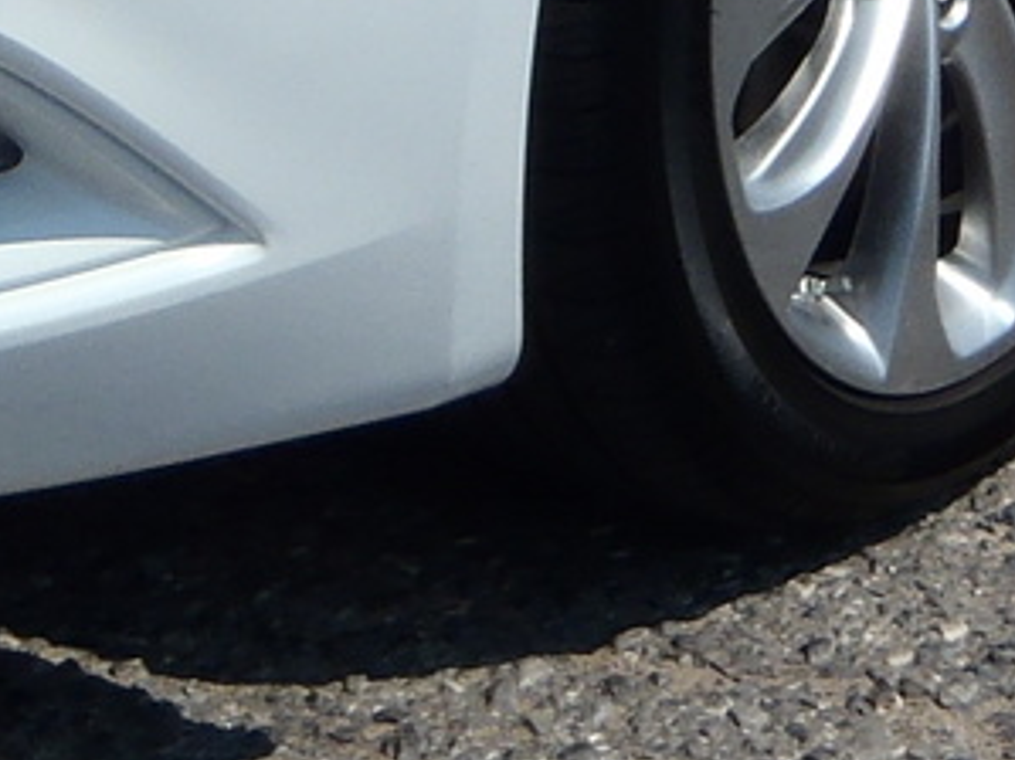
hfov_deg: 8.8
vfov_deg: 6.3
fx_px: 6595
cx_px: 455
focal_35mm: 225
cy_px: -950
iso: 64
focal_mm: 7.57
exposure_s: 1/500
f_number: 6.3
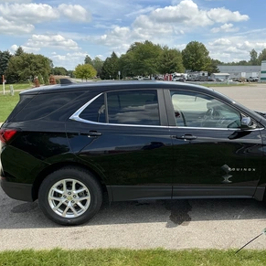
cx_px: 170
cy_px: 133
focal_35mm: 34
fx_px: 296
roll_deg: -0.2
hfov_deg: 47.9
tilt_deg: -8.9
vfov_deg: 48.5
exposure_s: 1/1144
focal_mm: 3
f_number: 1.8
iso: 25
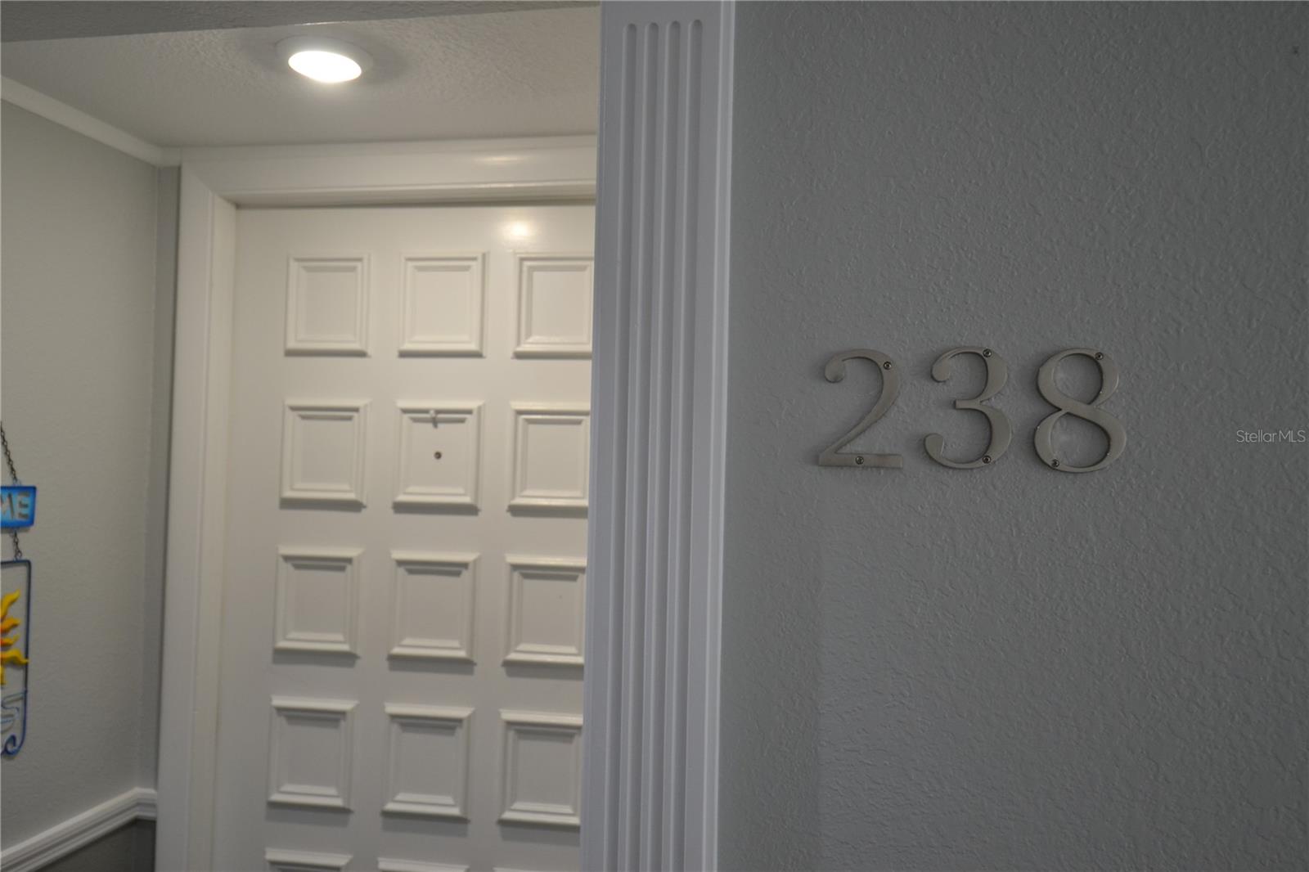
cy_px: 436
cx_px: 654
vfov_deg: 50.4
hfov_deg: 70.4
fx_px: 927
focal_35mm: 26
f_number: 4.2
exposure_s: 1/30
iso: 400
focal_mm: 17
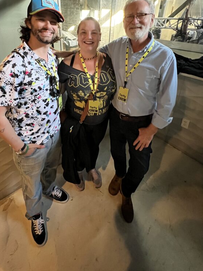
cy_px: 86
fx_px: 141
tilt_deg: -25.2
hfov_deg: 71.1
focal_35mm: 18
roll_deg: -0.4
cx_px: 84
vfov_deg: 84.1
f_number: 1.8
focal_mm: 1.57
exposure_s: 1/40
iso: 1250
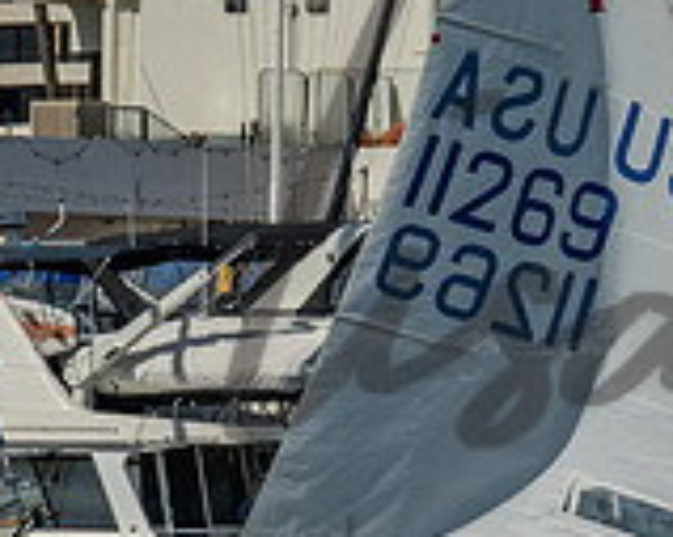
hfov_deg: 3.0
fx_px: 12680
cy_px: 142
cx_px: 1489
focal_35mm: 637
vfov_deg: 2.4
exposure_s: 1/800
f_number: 10
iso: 250
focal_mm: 92
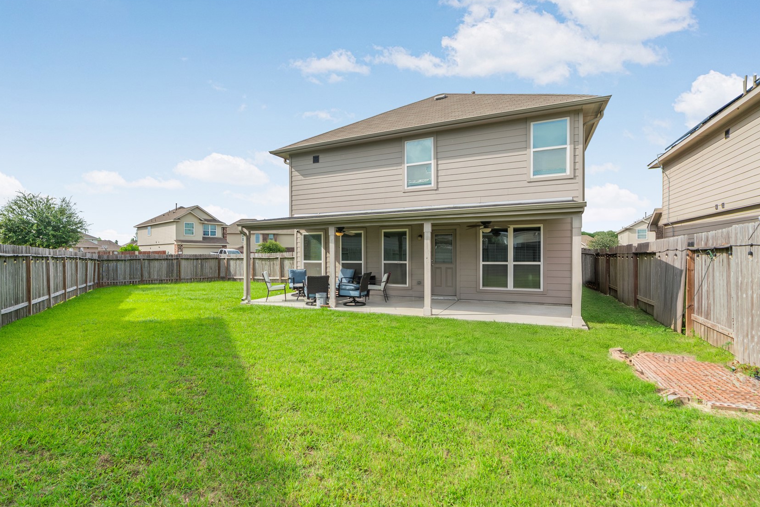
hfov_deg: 92.9
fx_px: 359
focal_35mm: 17
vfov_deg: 70.4
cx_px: 340
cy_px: 259
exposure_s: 1/160
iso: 200
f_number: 9
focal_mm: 13
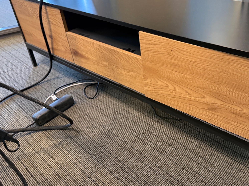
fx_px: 237
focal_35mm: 33
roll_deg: +3.2
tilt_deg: -30.9
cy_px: 75
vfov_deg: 42.8
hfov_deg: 54.4
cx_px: 163
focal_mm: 6.76
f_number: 1.78
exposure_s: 1/33
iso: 640
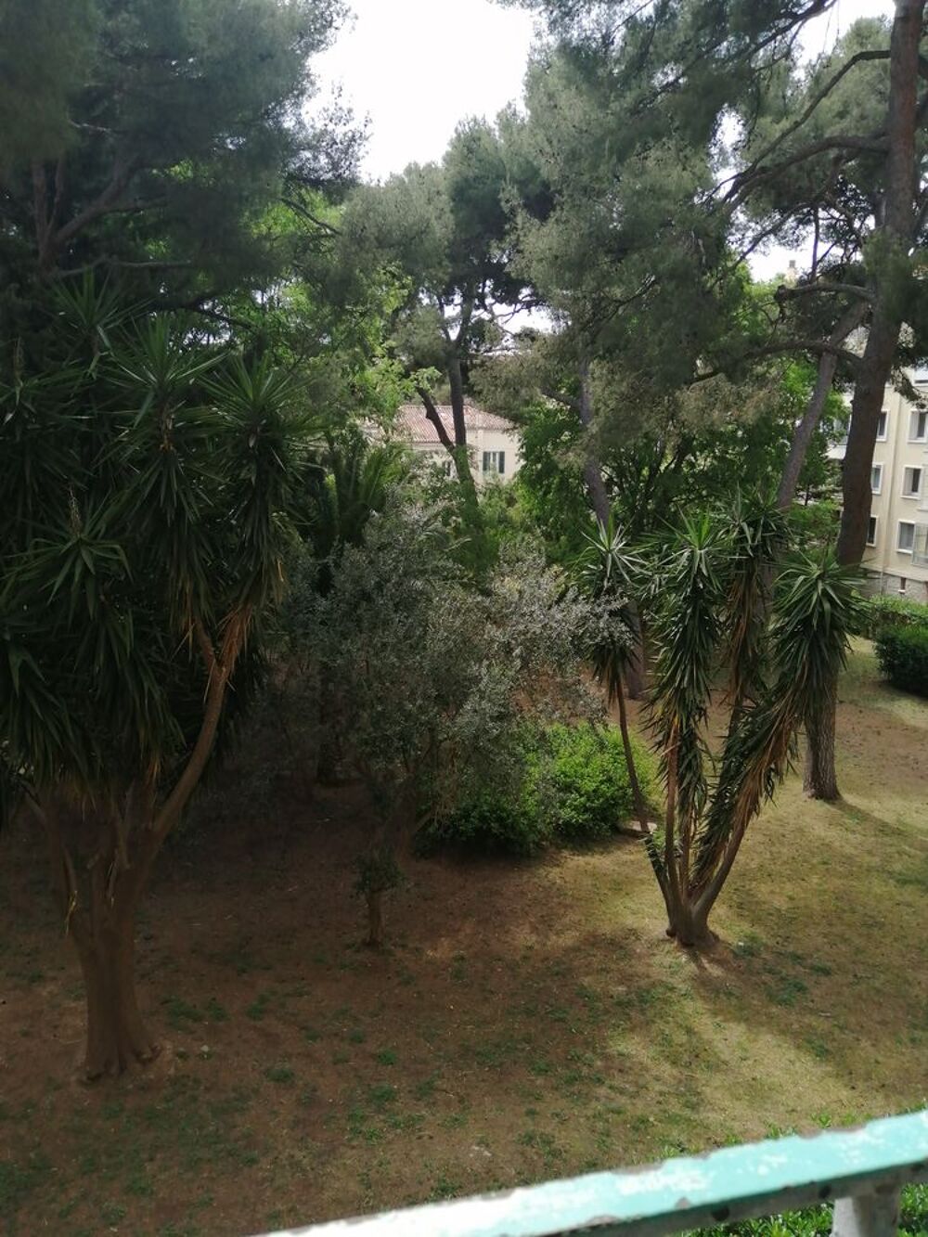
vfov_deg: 67.3
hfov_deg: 53.1
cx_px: 464
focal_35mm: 26
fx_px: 929
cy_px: 618
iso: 50
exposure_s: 1/522
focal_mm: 3.6
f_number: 1.8
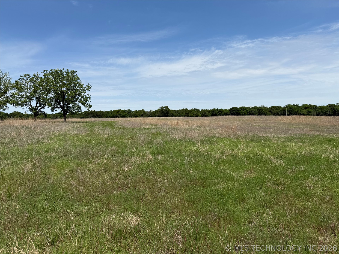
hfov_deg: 71.6
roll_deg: +0.4
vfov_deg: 56.8
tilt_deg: -1.3
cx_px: 170
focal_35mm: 24
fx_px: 235
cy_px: 127
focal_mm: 6.76
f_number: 1.78
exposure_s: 1/7353
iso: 80
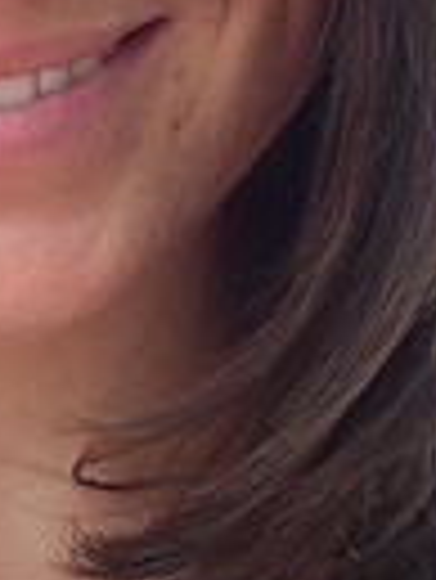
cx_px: -72
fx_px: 2917
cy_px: 130
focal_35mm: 174
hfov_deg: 8.5
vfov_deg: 11.3
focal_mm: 4.28
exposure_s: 1/120
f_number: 2.4
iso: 80
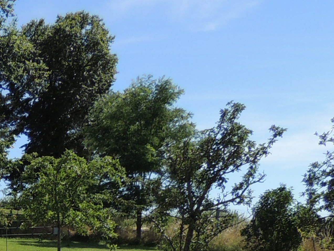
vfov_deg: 15.2
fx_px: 839
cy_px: 421
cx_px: -168
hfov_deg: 19.6
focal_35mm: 87
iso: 100
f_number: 3
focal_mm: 4.3
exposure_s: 1/1600
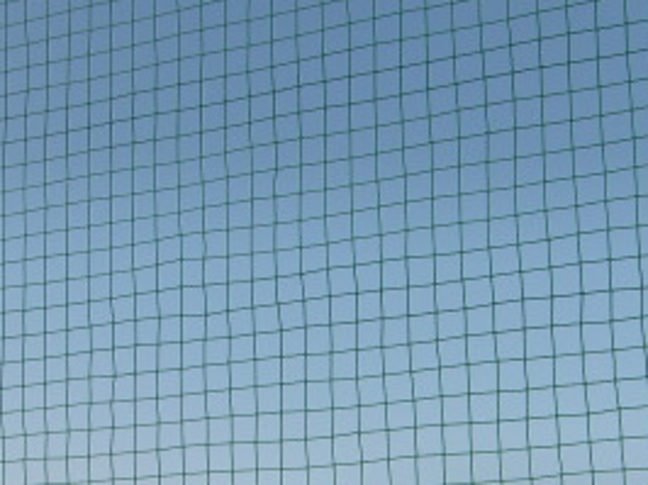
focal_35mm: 94
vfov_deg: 15.4
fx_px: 1758
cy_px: 504
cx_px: 195
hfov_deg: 20.8
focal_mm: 6.9
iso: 64
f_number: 8
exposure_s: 1/160
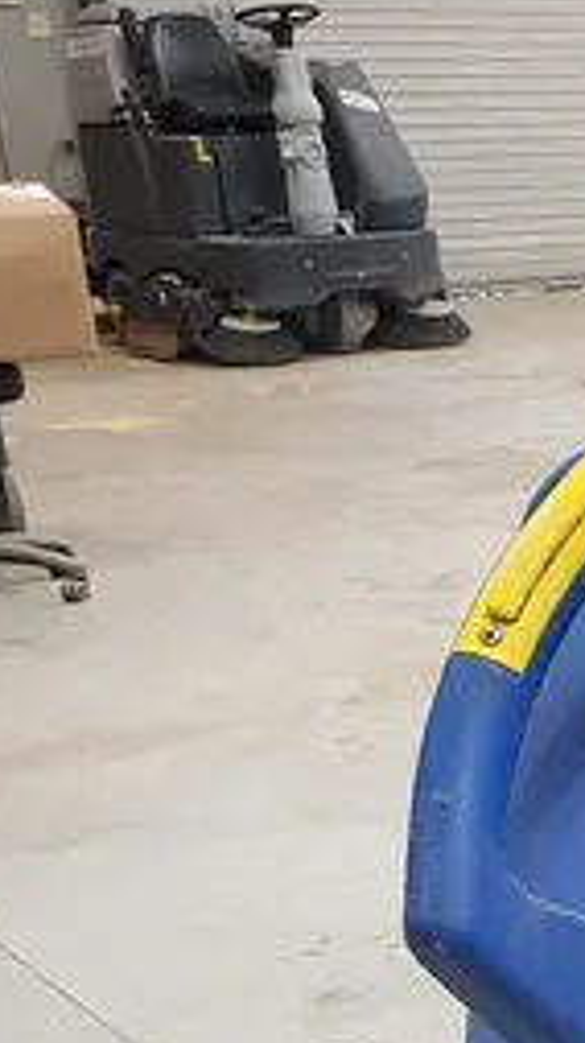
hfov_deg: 13.0
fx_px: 2265
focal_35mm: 82
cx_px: 1112
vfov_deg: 24.3
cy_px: 1123
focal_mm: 4.3
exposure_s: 1/40
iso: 500
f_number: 2.4
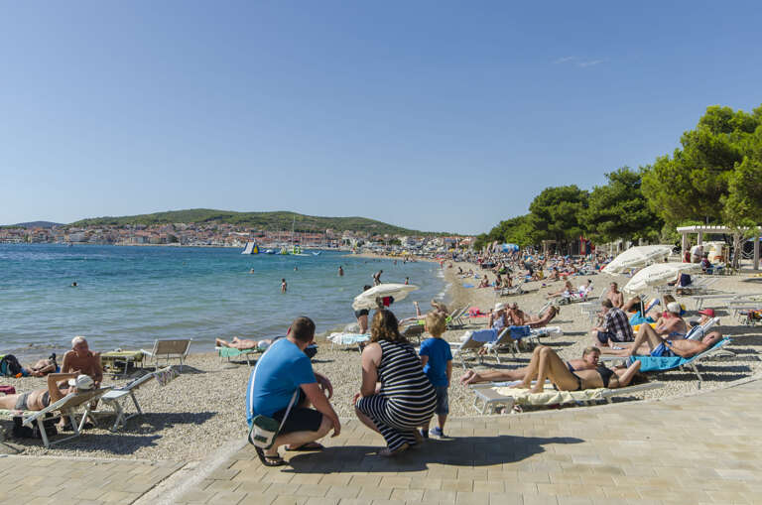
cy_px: 252
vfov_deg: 43.4
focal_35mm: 30
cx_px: 381
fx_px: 634
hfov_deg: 62.0
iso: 125
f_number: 7.1
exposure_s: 1/500
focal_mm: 20
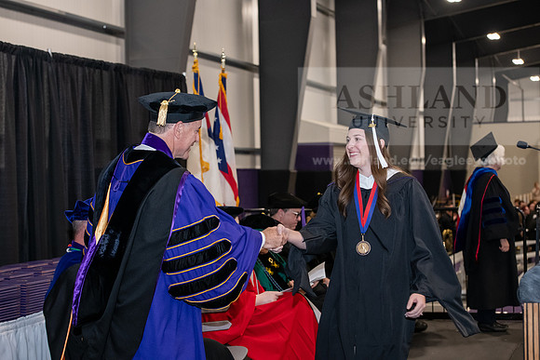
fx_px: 1050
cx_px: 270
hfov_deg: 28.8
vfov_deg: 19.5
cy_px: 180
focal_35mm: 70
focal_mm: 70
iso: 2500
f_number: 5
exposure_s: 1/200
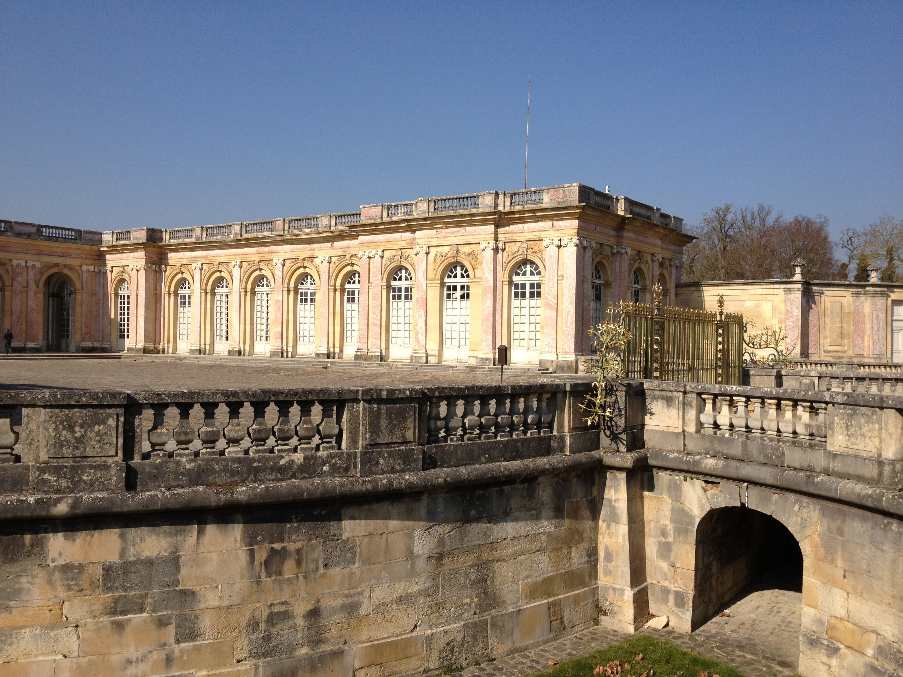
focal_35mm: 35
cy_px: 338
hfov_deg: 52.6
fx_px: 913
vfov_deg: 40.7
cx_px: 452
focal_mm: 4.28
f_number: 2.4
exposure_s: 1/2208
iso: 50
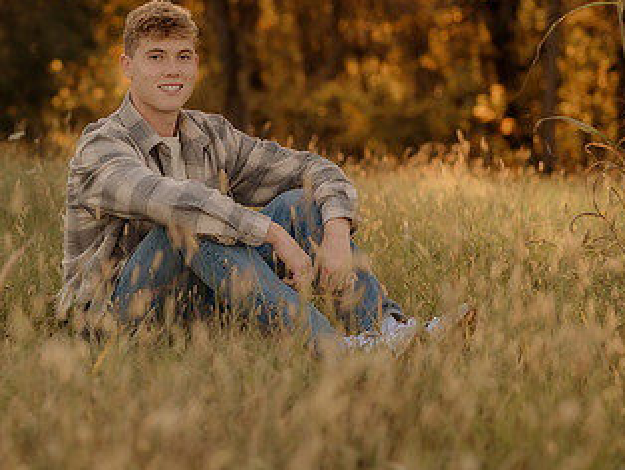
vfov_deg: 11.2
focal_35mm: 133
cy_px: 187
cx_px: 131
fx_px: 2403
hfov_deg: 14.7
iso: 250
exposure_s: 1/1000
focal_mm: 50
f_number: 1.8
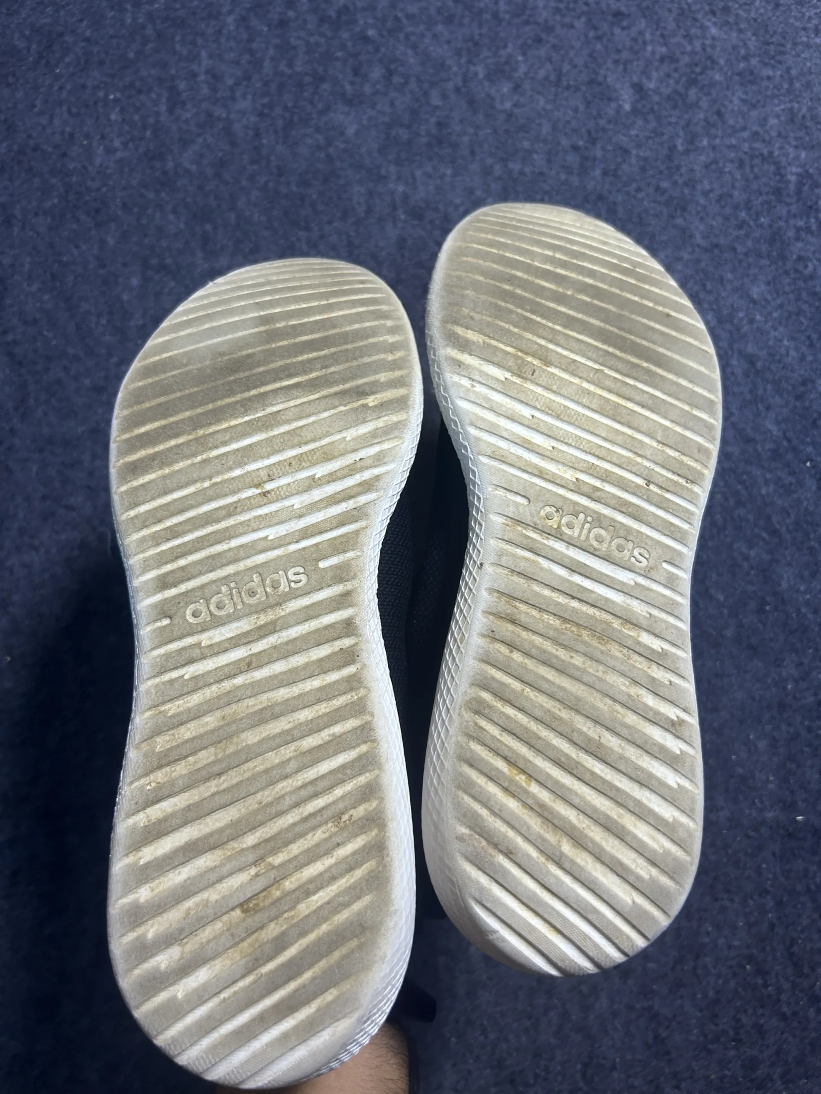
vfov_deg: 67.3
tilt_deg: -56.8
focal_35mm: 26
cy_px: 547
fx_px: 822
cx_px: 410
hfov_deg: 53.1
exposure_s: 1/50
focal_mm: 5.7
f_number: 1.5
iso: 100
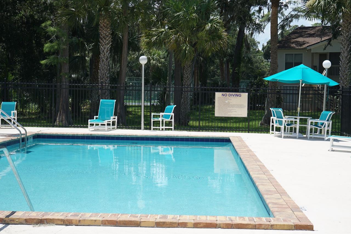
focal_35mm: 60
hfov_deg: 33.4
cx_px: 189
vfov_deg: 22.6
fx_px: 585
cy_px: 117
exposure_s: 1/320
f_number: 8
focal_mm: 48
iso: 100
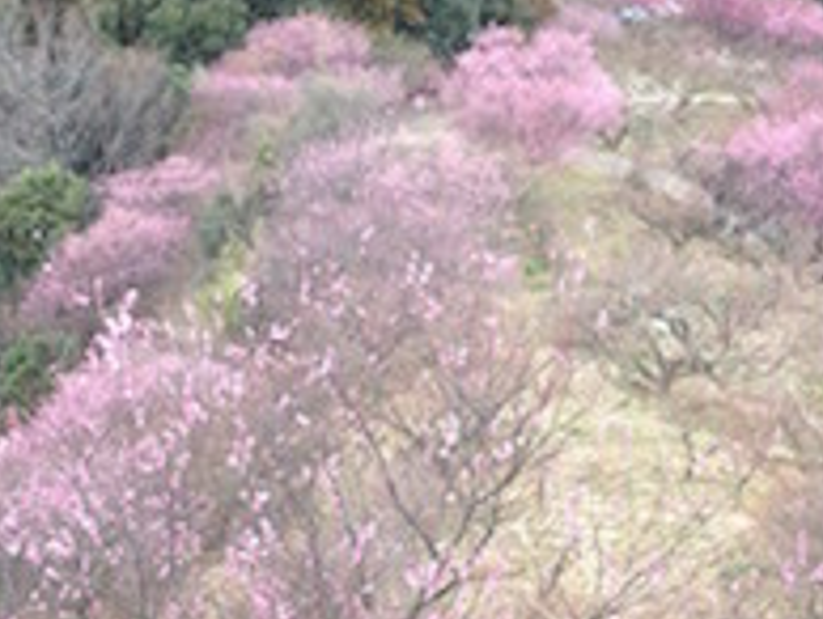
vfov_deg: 20.5
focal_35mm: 72
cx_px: 361
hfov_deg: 27.0
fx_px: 1714
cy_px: 318
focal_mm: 4.28
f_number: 2.4
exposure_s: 1/120
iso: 80
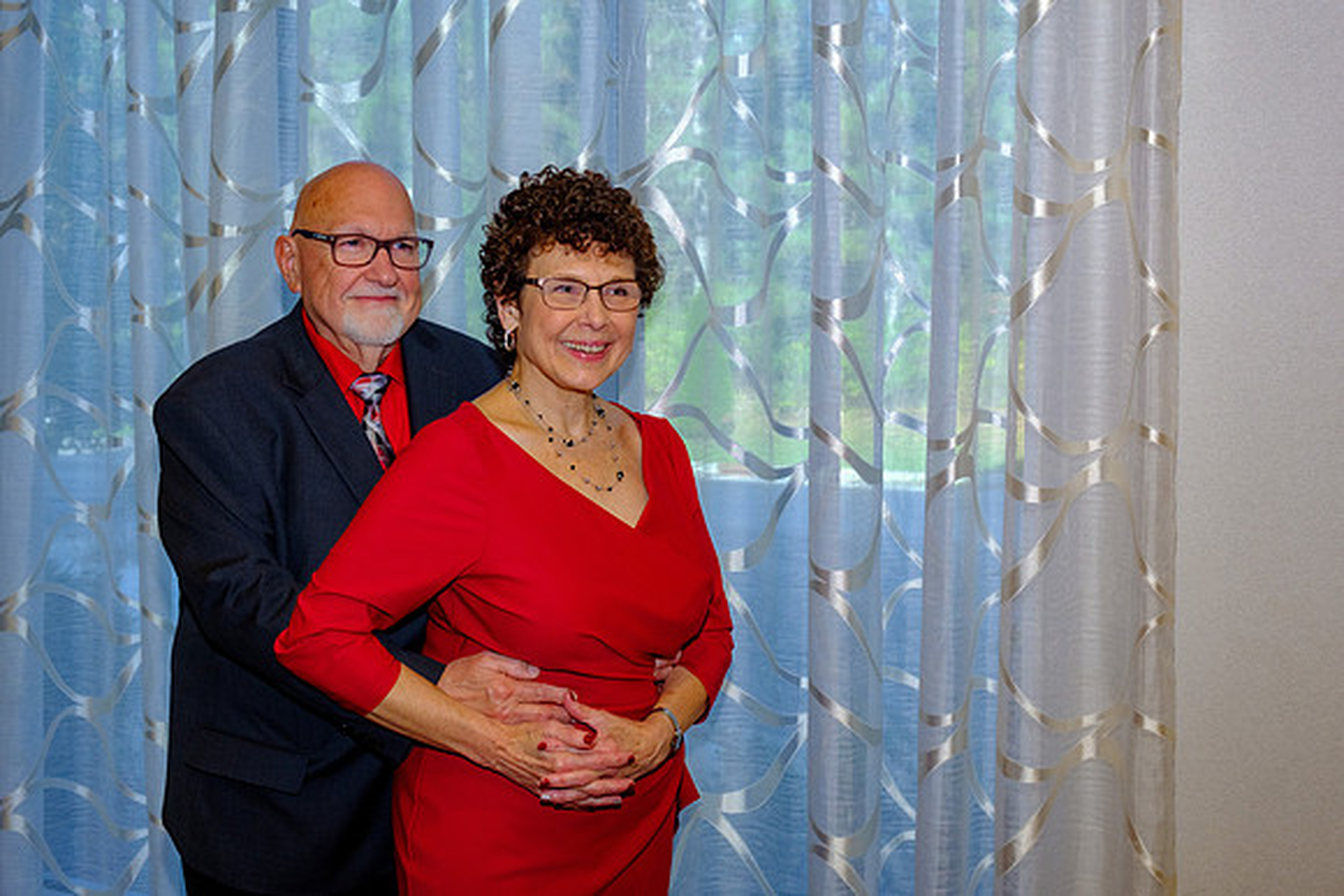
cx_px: 672
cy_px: 448
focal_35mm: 43
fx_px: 1606
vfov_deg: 31.2
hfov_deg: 45.4
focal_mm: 28.9
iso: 1600
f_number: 5.6
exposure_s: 1/125
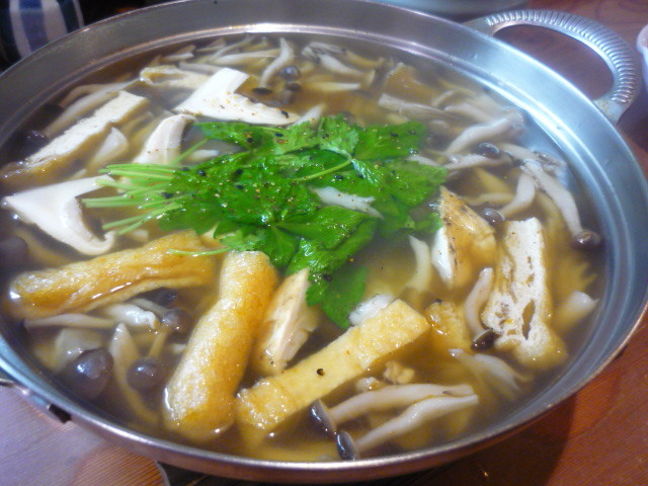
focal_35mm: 34
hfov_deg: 54.0
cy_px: 243
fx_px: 636
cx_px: 324
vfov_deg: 41.8
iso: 400
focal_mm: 5.5
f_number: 2.8
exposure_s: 1/10
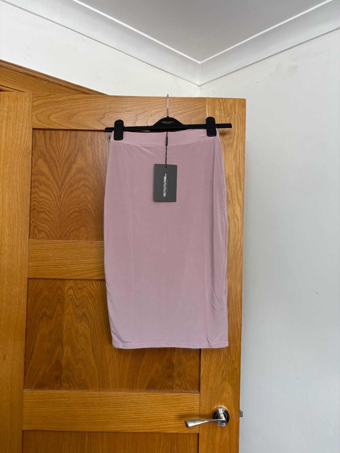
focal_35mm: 26
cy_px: 226
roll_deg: -1.8
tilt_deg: +1.6
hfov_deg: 53.1
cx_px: 170
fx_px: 340
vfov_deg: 67.3
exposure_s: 1/50
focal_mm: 5.96
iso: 100
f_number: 1.6
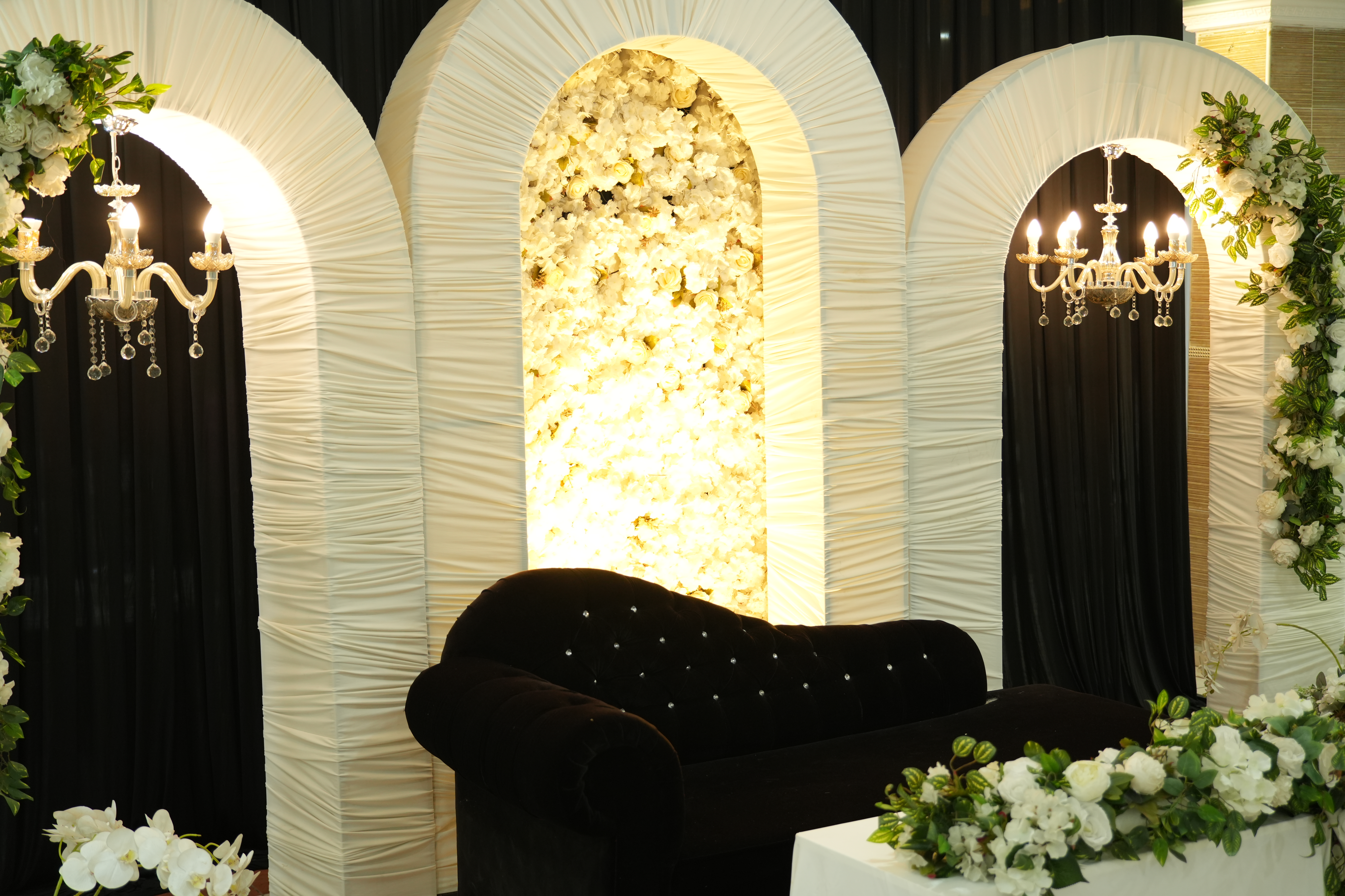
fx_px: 1831
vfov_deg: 27.5
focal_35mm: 49
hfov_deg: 40.3
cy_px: 448
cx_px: 672
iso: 1000
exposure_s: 1/80
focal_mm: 49
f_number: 3.5
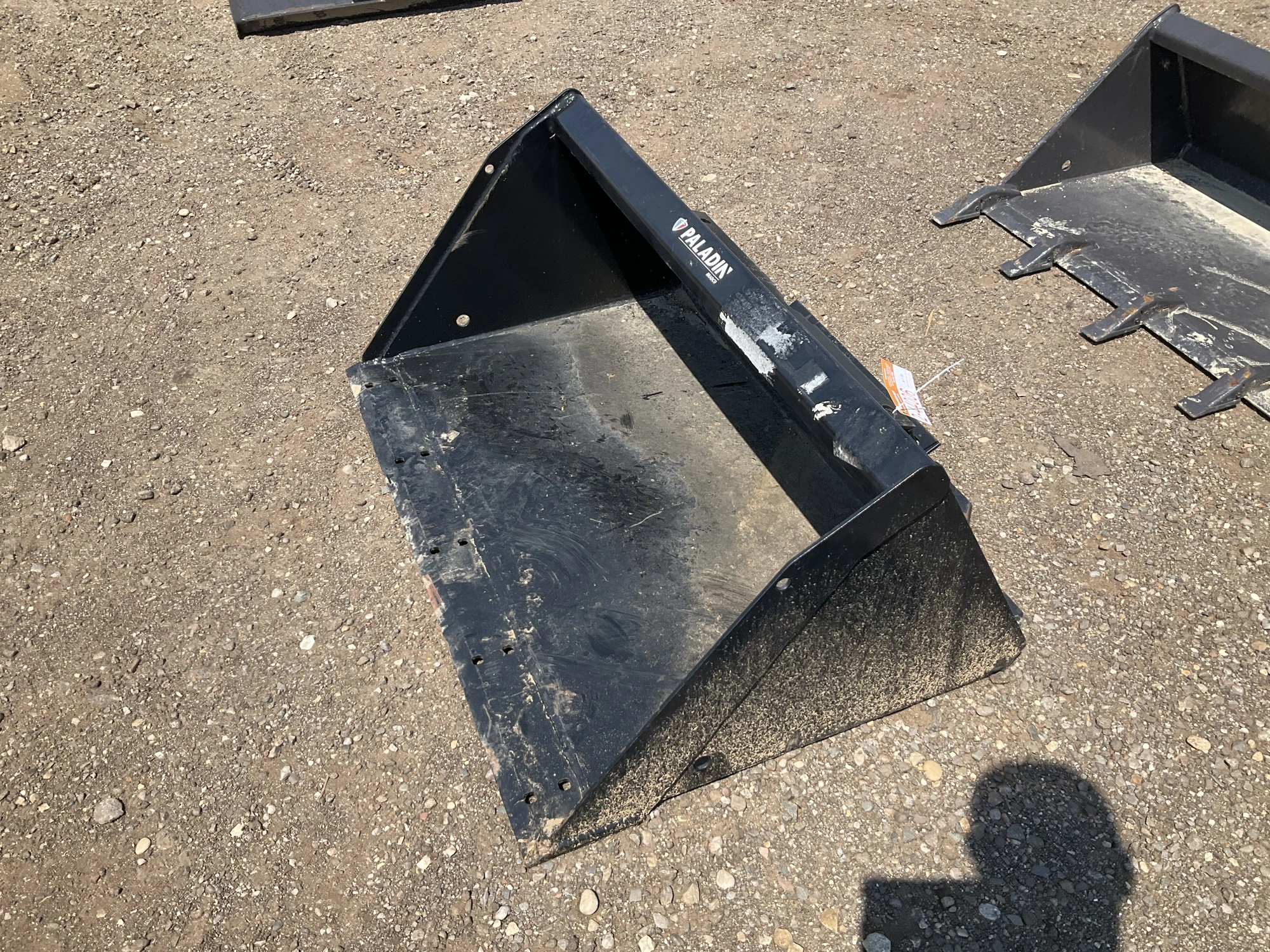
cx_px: 635
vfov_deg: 48.2
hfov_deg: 61.7
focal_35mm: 29
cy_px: 476
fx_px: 1064
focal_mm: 3
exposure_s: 1/1250
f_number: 1.8
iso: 25
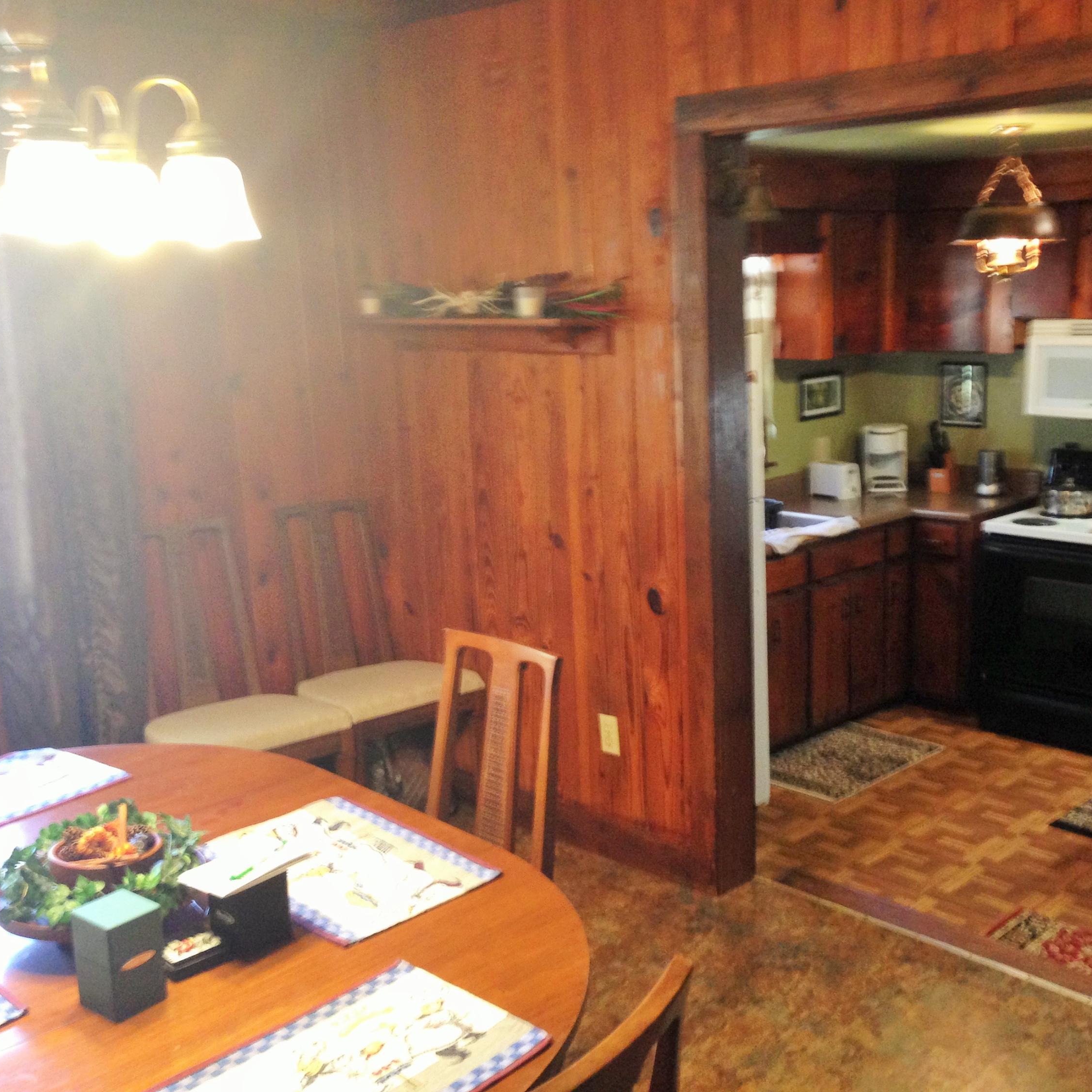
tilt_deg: -11.5
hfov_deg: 42.7
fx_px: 1392
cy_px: 546
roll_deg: +1.5
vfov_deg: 42.8
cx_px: 639
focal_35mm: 39
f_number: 2.4
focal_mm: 4.12
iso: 200
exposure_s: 1/20
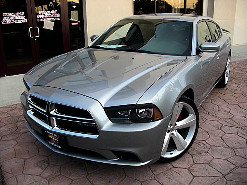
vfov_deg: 39.7
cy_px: 92
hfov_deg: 51.4
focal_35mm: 36
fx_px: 257
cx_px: 124
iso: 50
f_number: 2.8
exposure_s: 1/80
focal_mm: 6.3
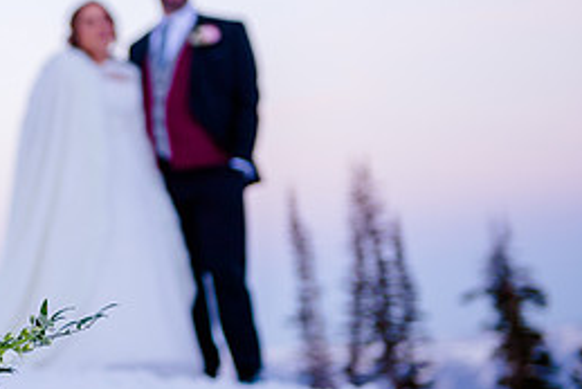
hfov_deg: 16.3
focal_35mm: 123
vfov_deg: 11.2
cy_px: 207
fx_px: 1990
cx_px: 13
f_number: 2.8
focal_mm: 55
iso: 250
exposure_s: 1/100
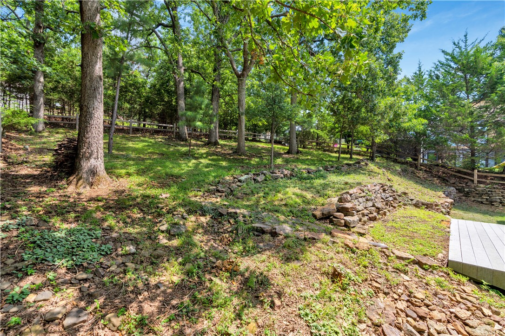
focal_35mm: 16
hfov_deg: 96.7
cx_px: 252
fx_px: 224
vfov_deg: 73.7
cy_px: 168
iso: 100
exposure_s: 1/80
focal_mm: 16
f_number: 6.3
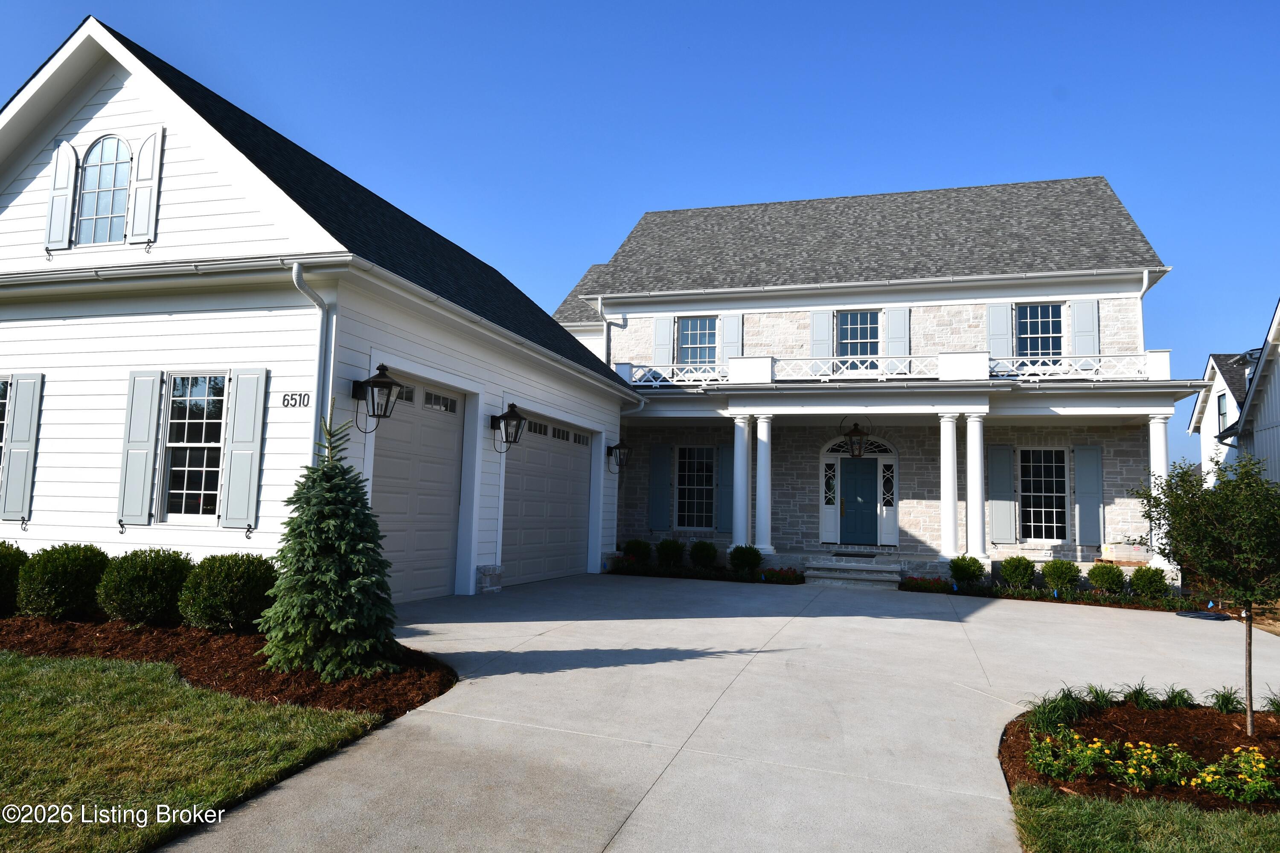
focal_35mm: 24
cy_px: 426
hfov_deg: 73.7
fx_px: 853
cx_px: 640
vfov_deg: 53.1
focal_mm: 16
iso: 100
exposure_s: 1/320
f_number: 9
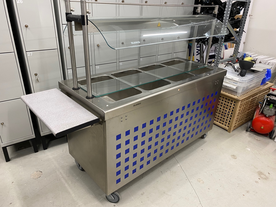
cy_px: 104
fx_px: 207
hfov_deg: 67.3
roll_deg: -1.9
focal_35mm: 26
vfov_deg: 53.1
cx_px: 138
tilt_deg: -24.6
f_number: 1.8
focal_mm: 4.25
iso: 80
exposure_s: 1/50
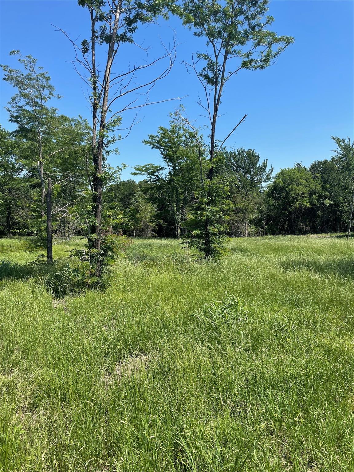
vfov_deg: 67.3
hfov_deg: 53.1
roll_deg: +1.7
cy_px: 236
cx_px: 177
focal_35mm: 26
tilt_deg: -1.5
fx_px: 355
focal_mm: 4.2
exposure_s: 1/2304
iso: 32
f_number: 1.6
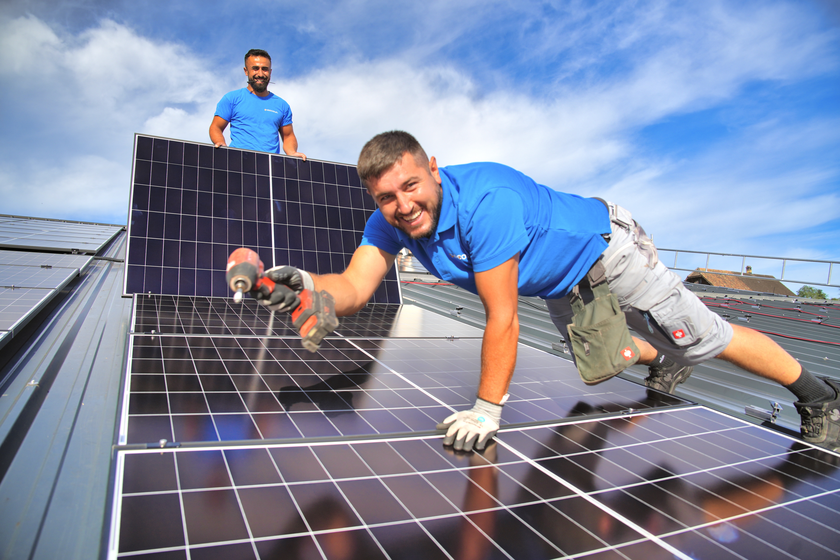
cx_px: 420
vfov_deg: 53.1
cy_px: 280
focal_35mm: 24
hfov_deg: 73.7
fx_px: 560
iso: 100
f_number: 4.5
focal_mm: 24
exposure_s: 1/400
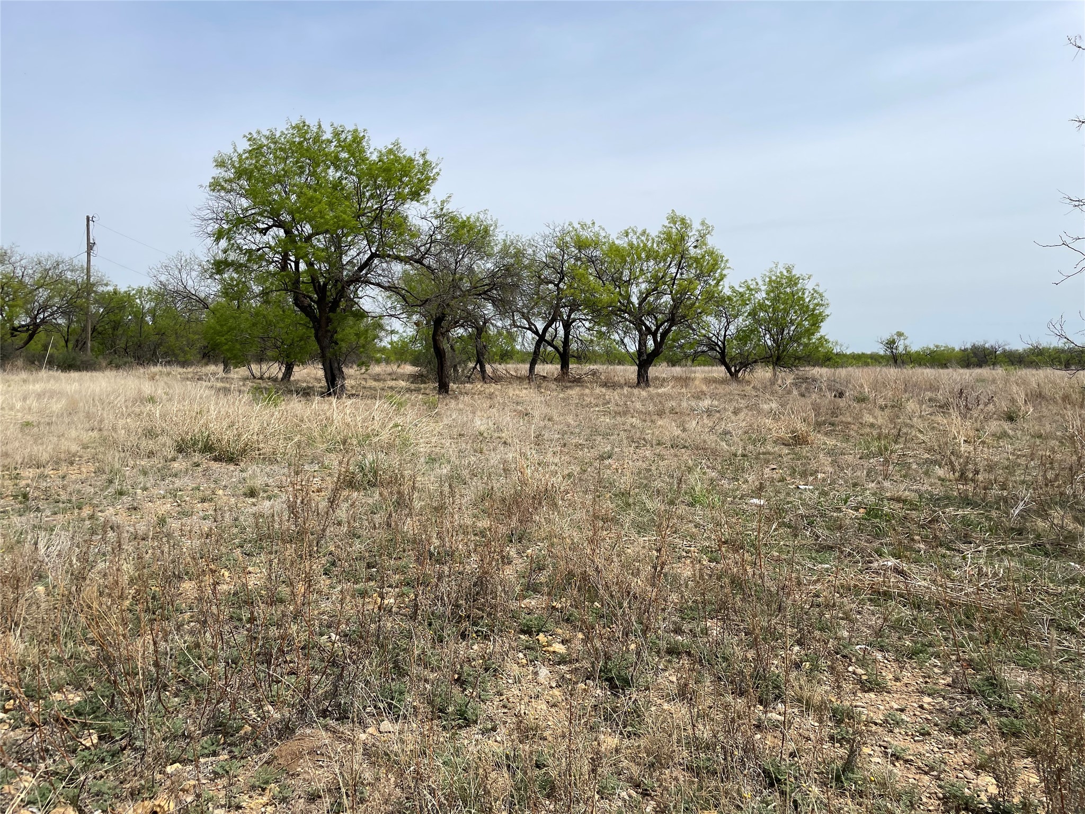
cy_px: 407
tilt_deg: -3.4
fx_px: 815
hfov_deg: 67.3
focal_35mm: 26
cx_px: 542
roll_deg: -0.3
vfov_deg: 53.1
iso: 32
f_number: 1.6
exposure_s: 1/5814
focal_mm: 4.2
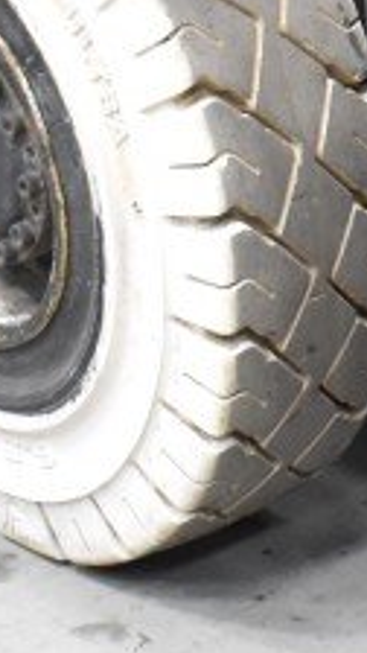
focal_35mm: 219
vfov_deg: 9.7
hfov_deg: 5.3
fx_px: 3789
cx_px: 915
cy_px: -102
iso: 1600
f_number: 5
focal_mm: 26
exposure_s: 1/25
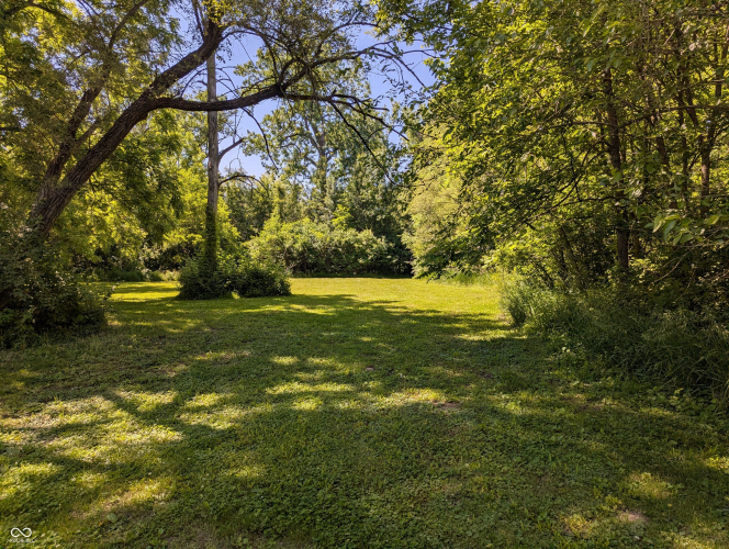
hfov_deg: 71.5
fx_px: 506
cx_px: 364
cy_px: 274
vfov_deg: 56.9
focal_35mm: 24
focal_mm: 6.81
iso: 46
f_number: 1.85
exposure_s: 1/1348
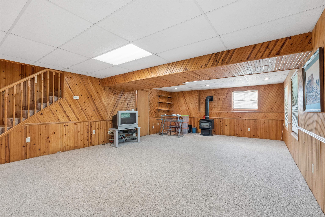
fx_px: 144
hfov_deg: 96.7
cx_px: 162
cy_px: 108
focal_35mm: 16
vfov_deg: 73.7
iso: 800
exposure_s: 1/13
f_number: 10
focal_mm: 16
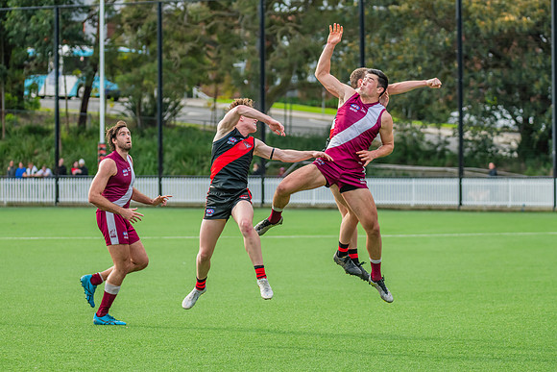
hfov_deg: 11.4
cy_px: 195
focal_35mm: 180
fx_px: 2779
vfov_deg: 7.7
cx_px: 265
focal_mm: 170
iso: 800
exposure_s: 1/1250
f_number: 5
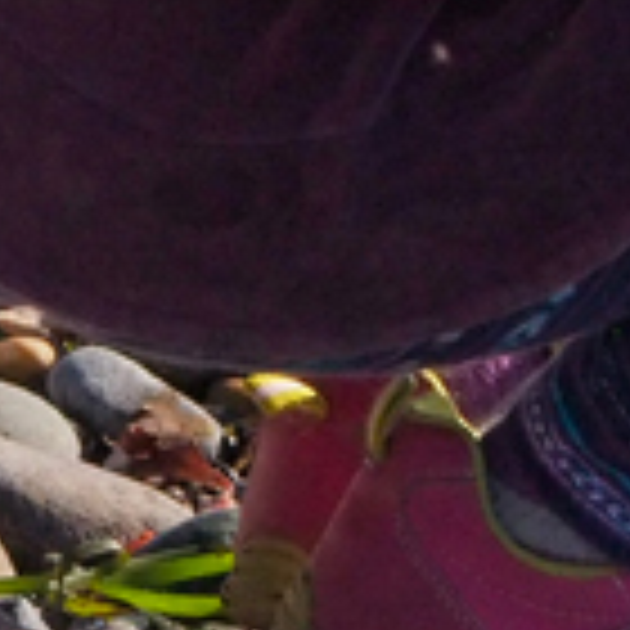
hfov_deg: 1.7
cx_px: 1467
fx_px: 20611
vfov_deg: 1.7
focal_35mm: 1001
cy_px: -351
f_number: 10
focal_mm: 89
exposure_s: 1/800
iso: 2500
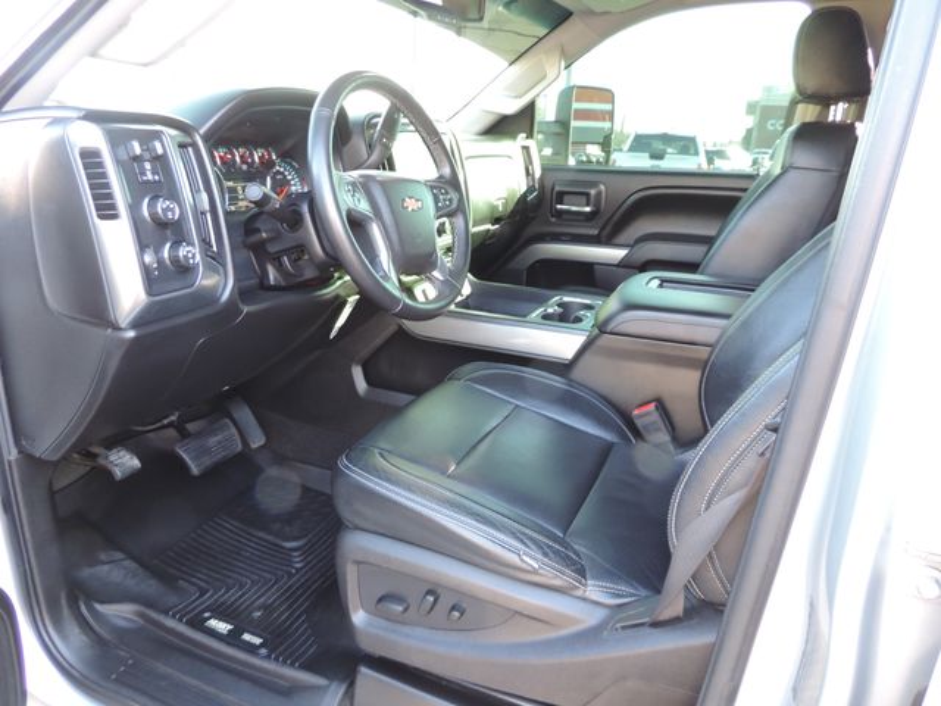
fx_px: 652
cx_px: 470
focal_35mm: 24
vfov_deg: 56.8
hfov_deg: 71.6
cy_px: 353
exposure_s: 1/30
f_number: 3
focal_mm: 4.3
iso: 360
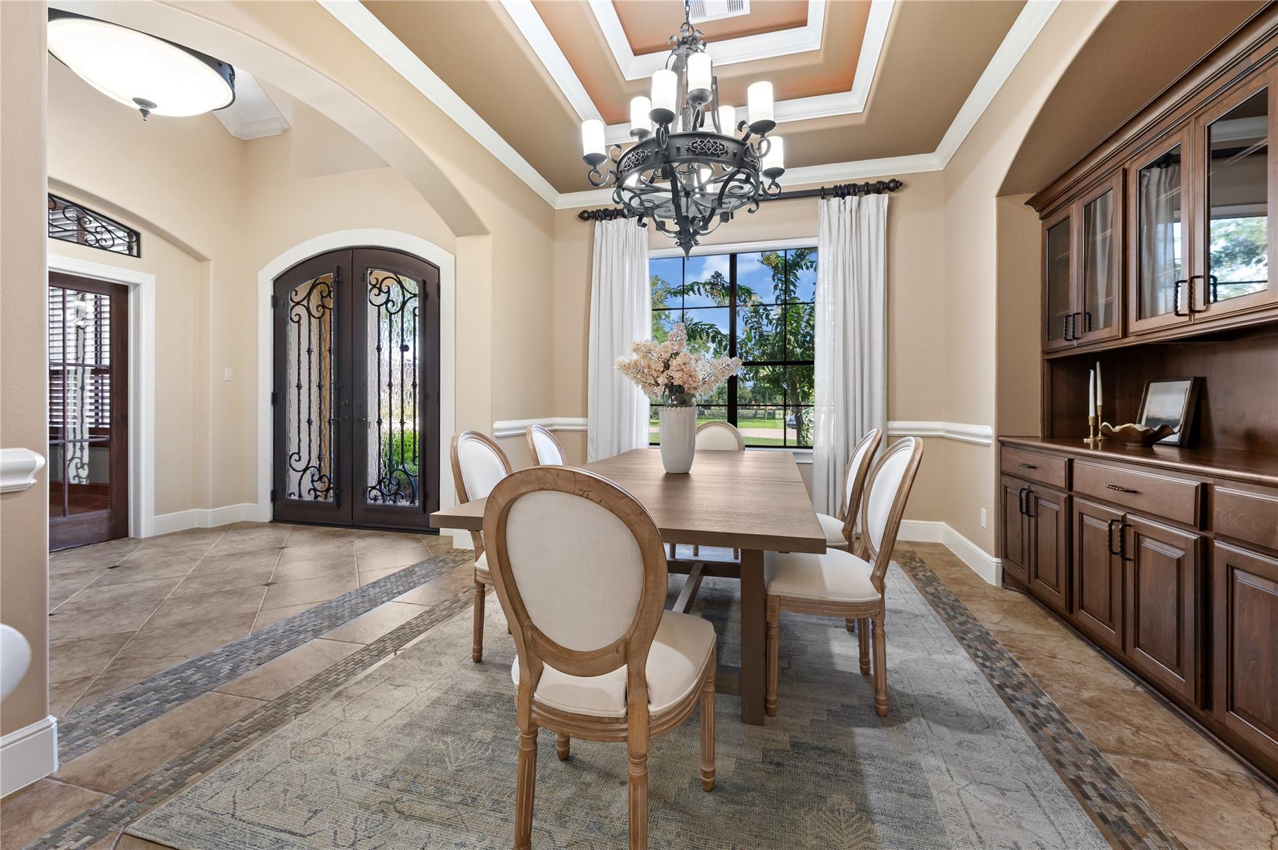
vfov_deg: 79.1
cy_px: 425
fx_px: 514
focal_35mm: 14
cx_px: 639
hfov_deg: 102.3
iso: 800
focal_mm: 14.5
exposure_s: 1/6
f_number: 7.1
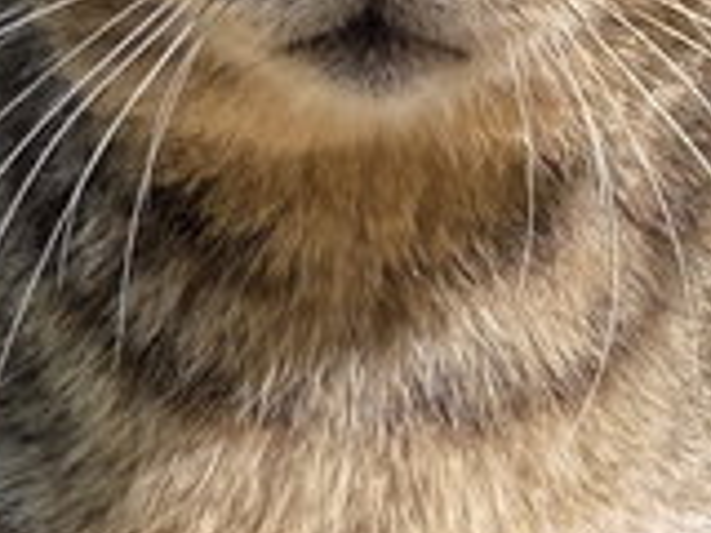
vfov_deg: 15.4
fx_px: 1972
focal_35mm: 96
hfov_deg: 20.3
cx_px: 547
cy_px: 371
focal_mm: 5.4
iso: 80
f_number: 1.8
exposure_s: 1/909
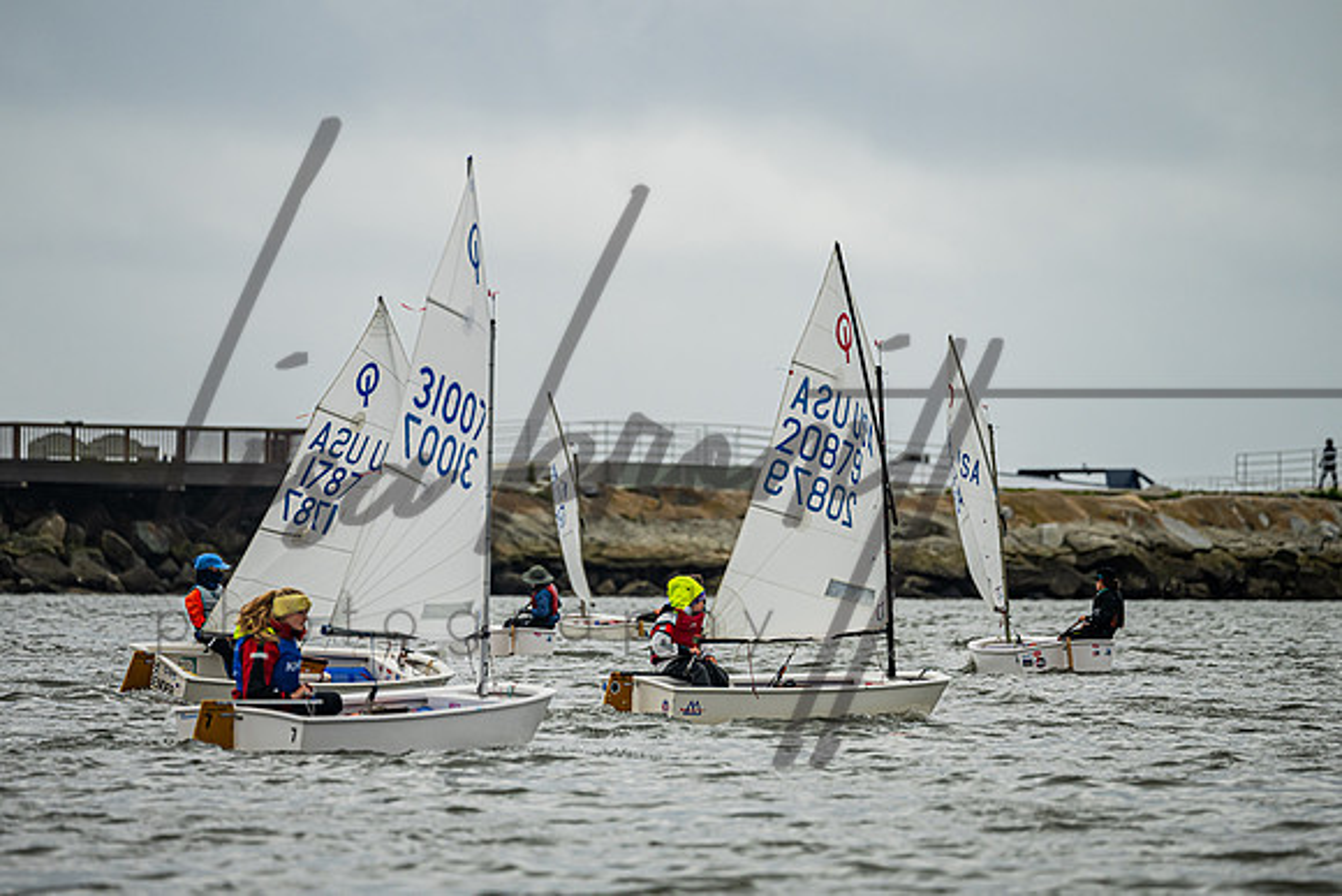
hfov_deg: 5.5
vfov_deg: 3.7
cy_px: 389
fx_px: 13893
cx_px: 672
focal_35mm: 373
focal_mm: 290
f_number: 5.3
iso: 320
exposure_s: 1/3200
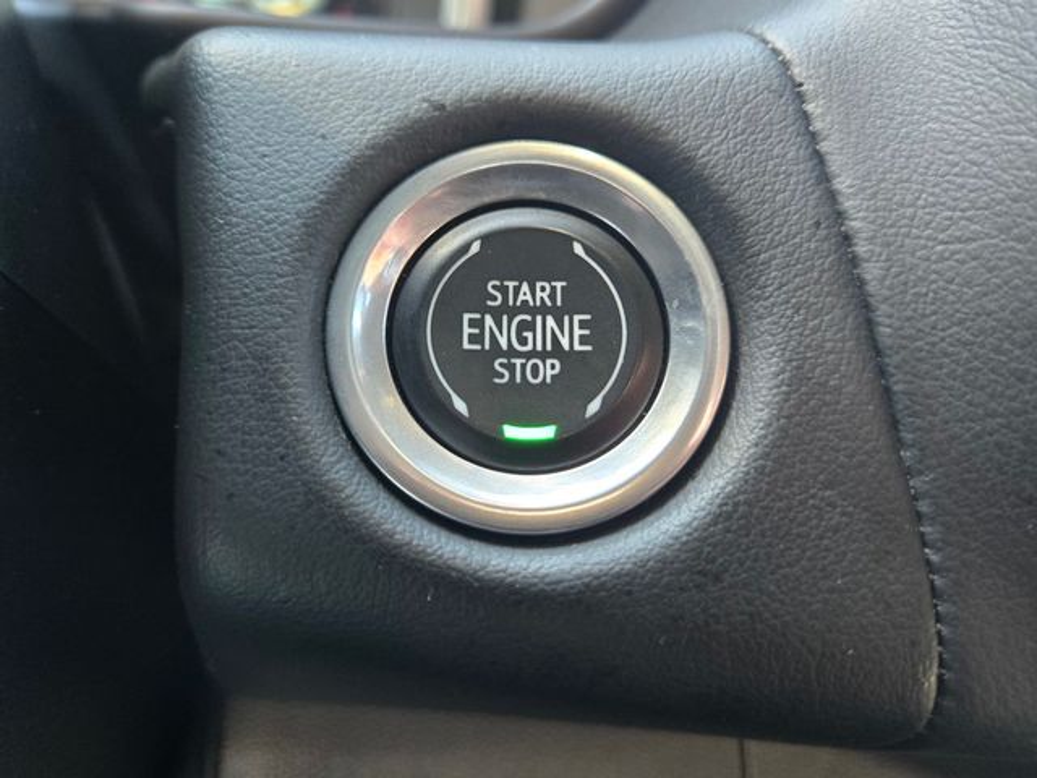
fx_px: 689
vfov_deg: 58.9
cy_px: 389
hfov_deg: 73.9
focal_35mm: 23
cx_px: 518
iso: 320
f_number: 1.8
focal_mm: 5.4
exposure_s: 1/61
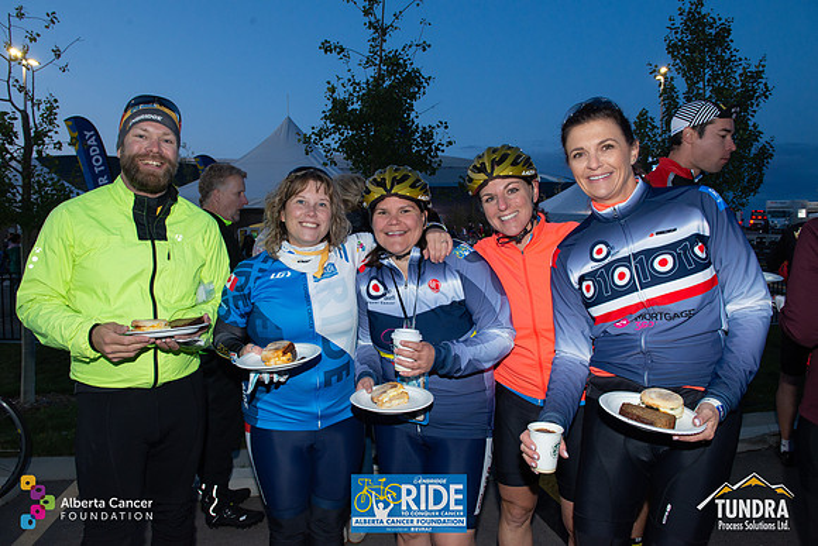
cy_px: 273
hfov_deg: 73.7
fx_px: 545
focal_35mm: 24
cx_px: 409
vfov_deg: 53.2
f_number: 8
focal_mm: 24
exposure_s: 1/80
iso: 640
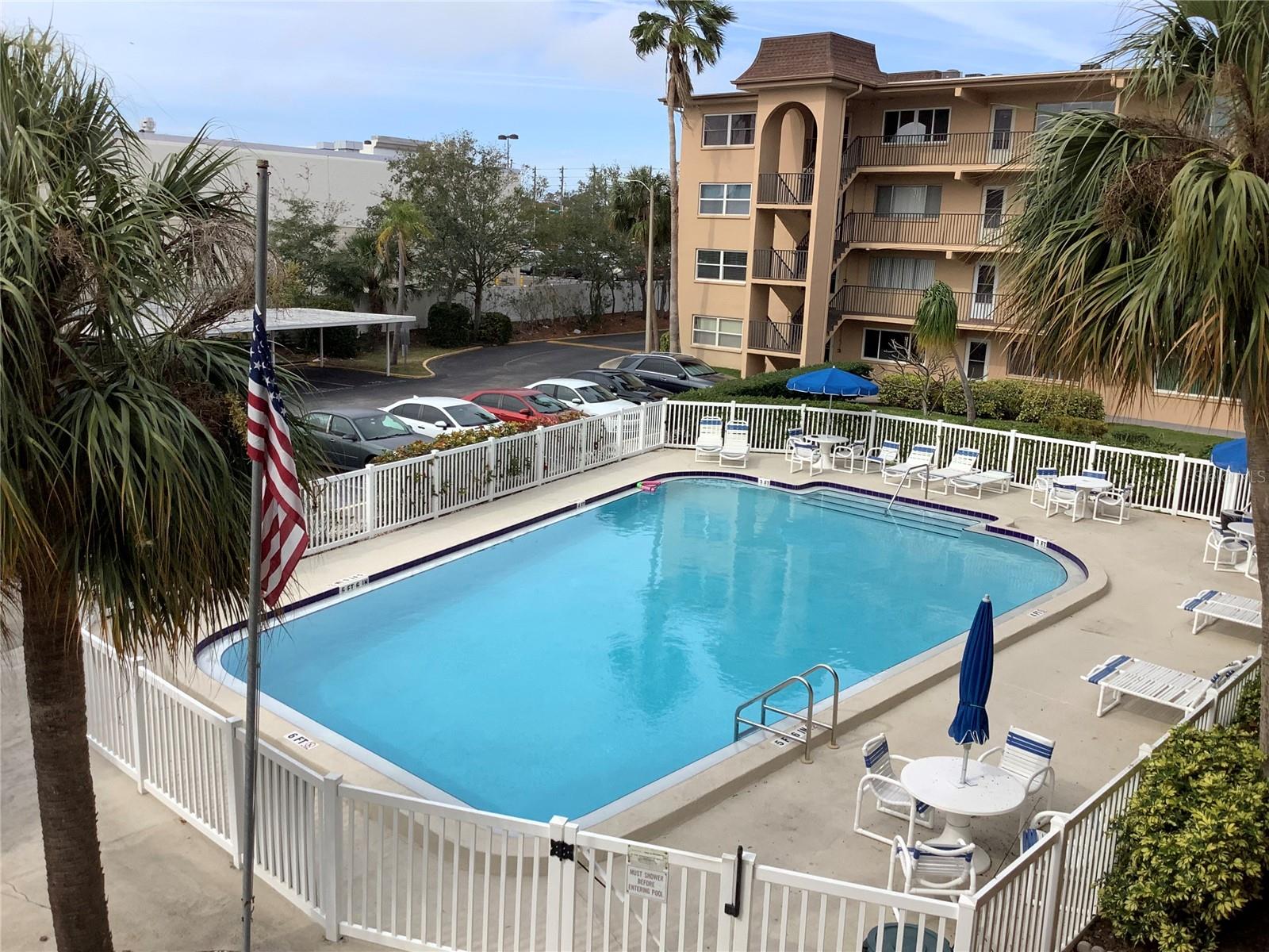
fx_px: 1136
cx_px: 634
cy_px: 476
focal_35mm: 31
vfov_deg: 45.4
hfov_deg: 58.4
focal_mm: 3.3
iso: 25
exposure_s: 1/1381
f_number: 2.4
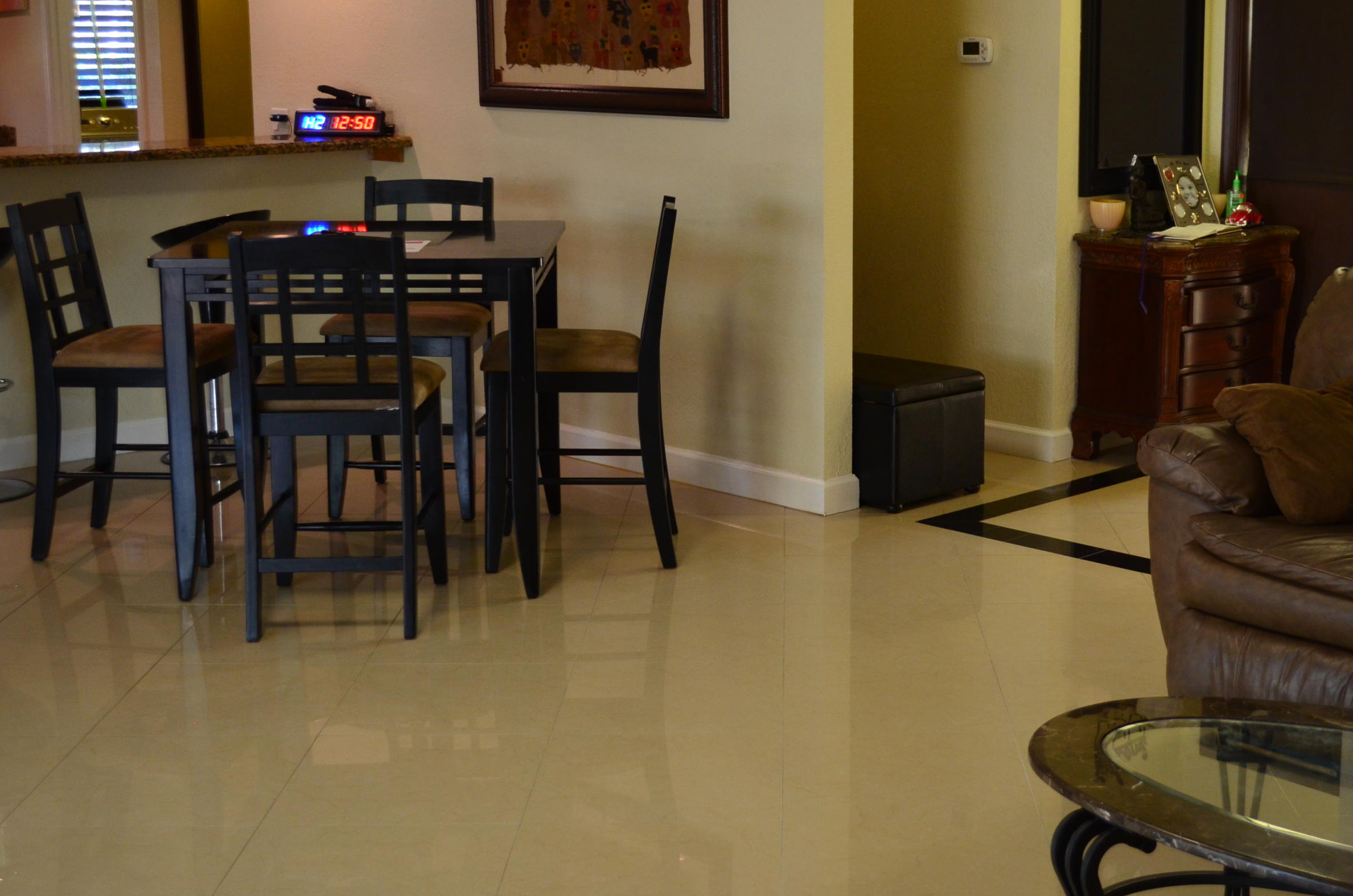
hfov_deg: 37.4
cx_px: 837
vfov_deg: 25.4
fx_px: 1988
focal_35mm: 53
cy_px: 375
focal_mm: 28
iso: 800
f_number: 4.5
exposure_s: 1/50
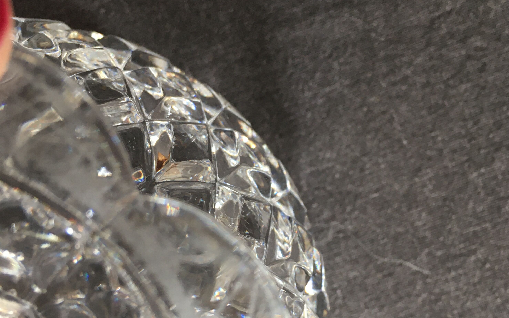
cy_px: 205
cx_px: 260
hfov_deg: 47.2
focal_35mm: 42
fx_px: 583
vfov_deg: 30.4
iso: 64
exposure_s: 1/33
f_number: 2.2
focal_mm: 4.15
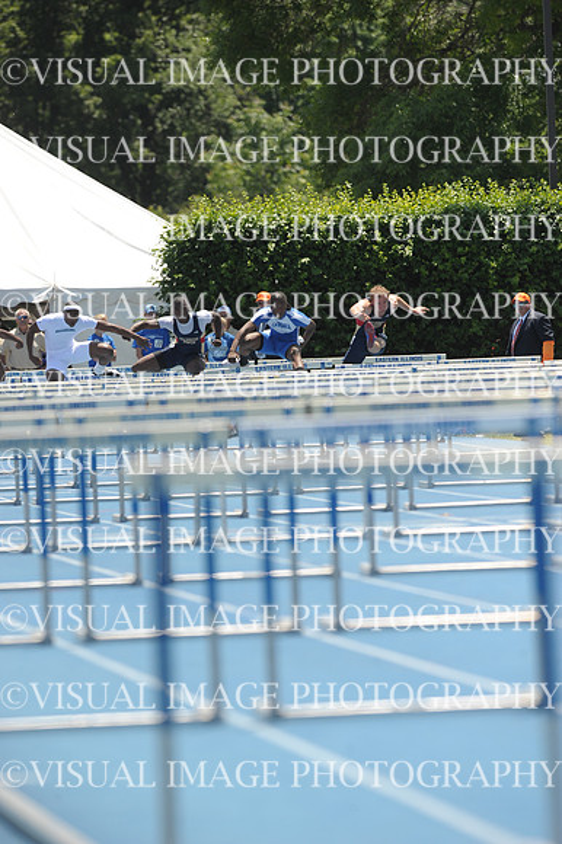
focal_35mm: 400
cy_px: 422
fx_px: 9377
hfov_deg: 3.4
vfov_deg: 5.2
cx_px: 281
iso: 320
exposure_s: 1/1250
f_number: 5.6
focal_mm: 400
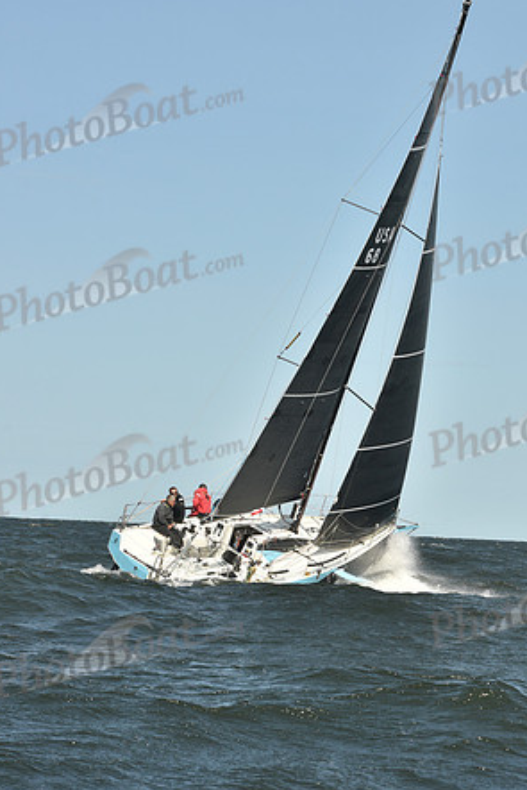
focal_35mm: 118
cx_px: 337
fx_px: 2589
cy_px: 354
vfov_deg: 17.3
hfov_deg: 11.6
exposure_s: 1/800
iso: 250
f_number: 9
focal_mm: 90
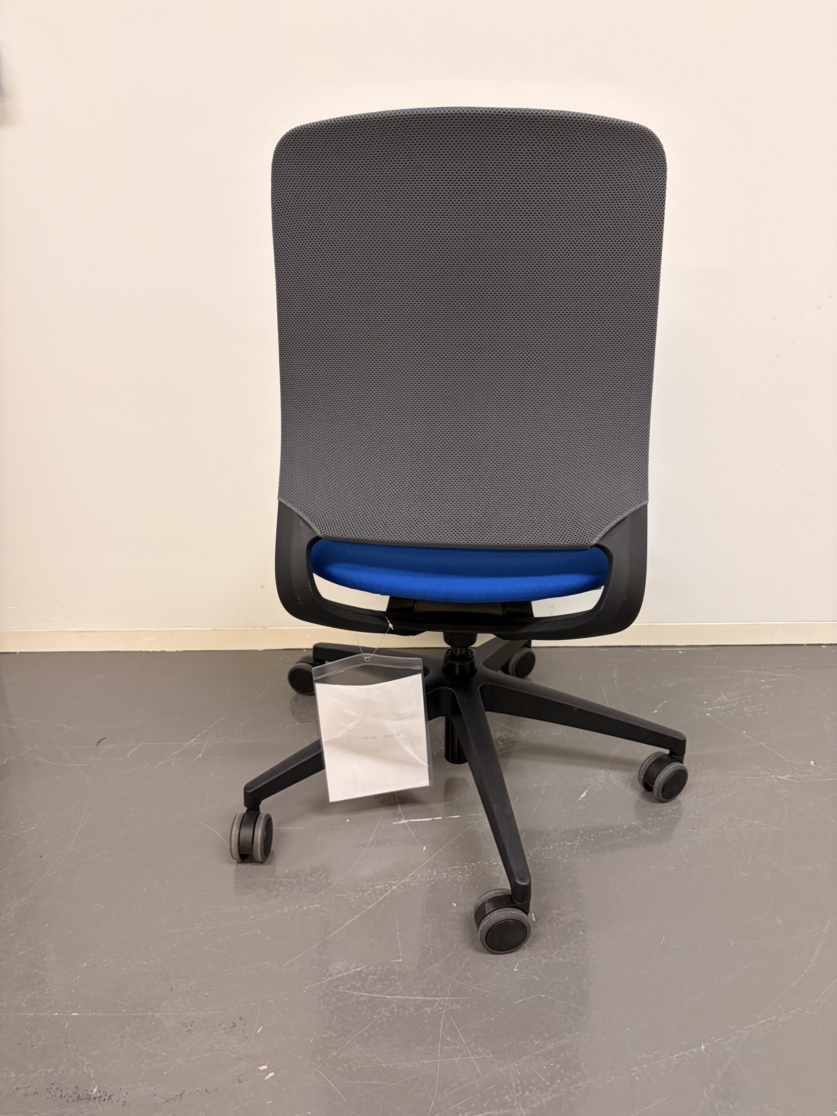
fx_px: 838
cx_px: 418
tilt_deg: -23.5
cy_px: 558
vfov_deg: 67.3
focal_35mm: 26
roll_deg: +0.4
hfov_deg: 53.1
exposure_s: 1/50
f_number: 1.6
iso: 125
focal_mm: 5.96
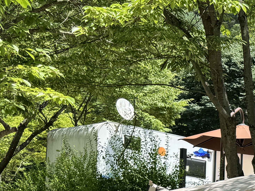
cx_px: 431
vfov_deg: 15.0
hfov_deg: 17.6
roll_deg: -2.8
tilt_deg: +1.0
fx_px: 693
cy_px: 255
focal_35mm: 94
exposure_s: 1/995
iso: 80
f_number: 1.78
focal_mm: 6.76
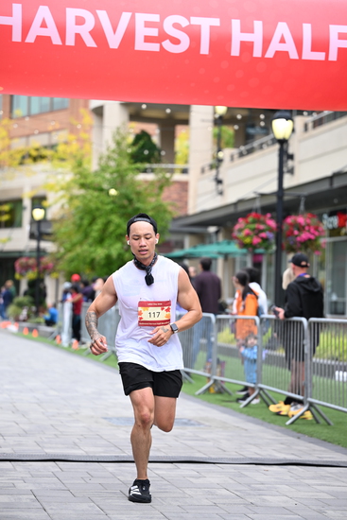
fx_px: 1373
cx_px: 174
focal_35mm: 95
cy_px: 260
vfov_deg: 21.5
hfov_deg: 14.4
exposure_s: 1/1600
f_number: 2.8
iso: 640
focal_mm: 95
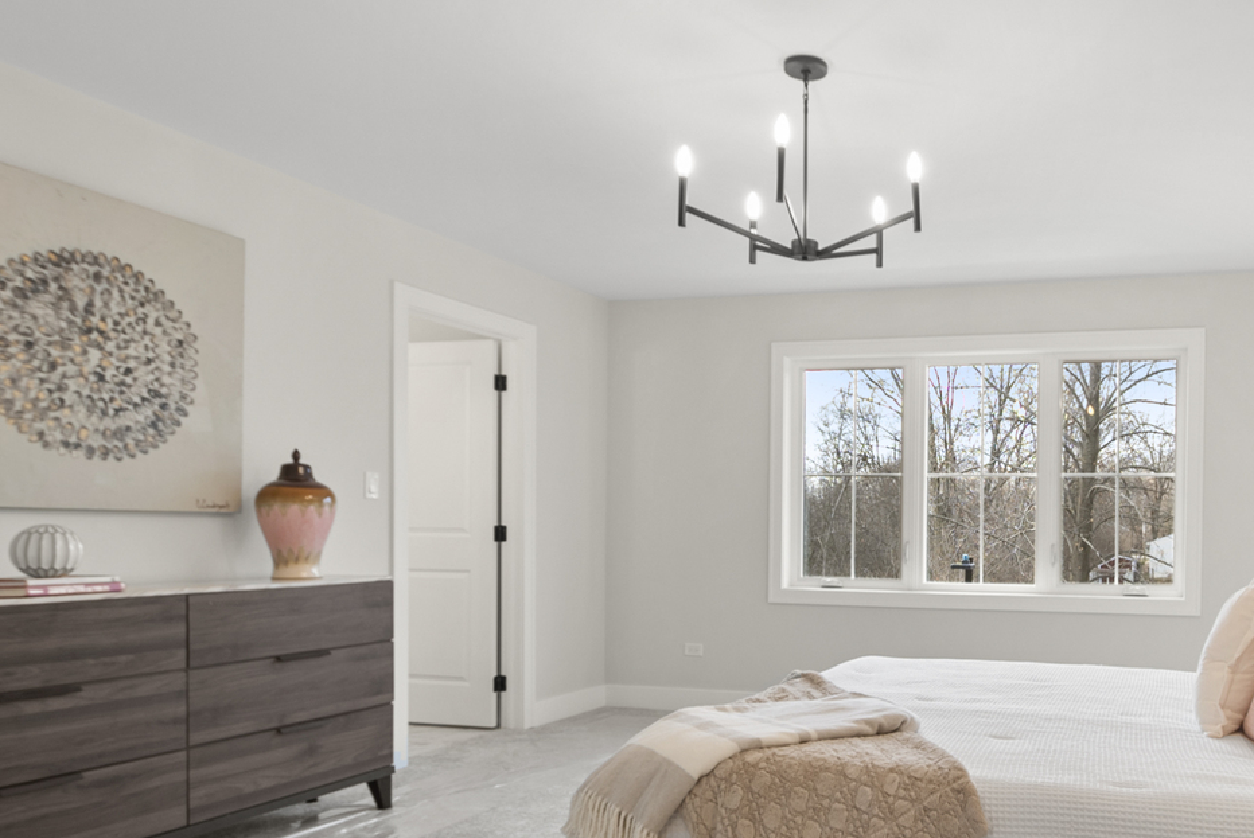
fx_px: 906
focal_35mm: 26
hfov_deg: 65.1
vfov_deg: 49.1
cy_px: 533
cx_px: 942
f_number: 7.1
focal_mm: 10
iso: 250
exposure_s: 1/6
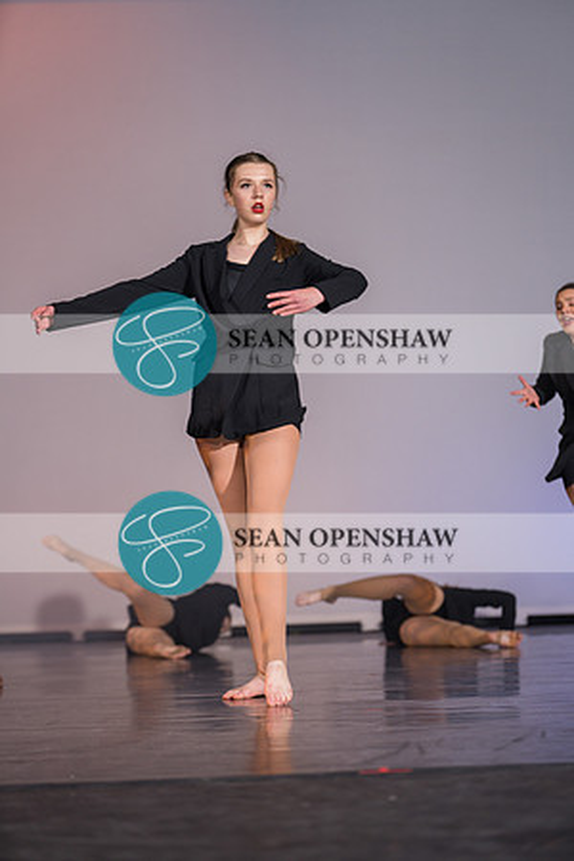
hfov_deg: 17.3
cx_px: 287
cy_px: 430
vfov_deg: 25.7
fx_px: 1889
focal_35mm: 79
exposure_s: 1/500
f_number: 2.8
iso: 400
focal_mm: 79
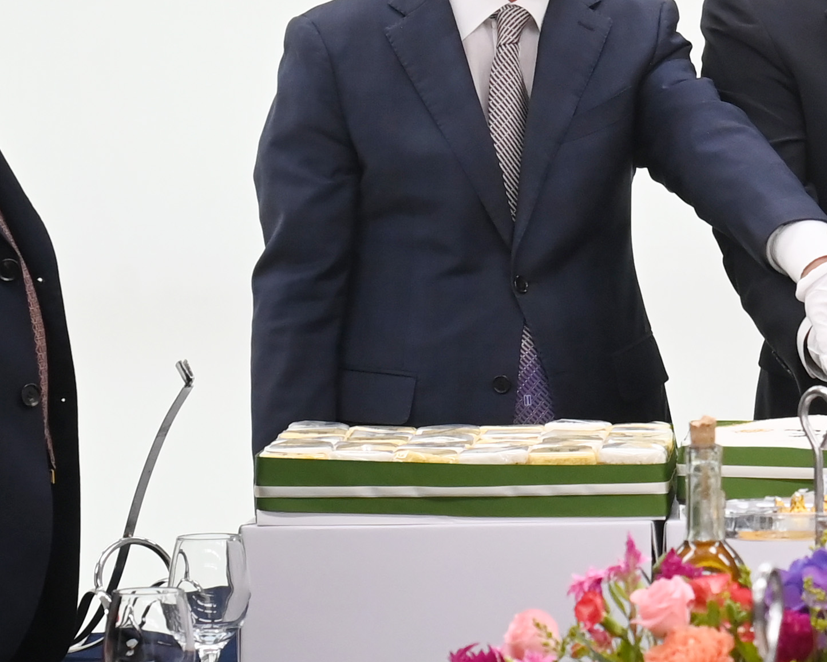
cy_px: 135
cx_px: 984
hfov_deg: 8.1
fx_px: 5752
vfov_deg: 6.6
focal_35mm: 235
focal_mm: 65
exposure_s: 1/200
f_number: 6.3
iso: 2500
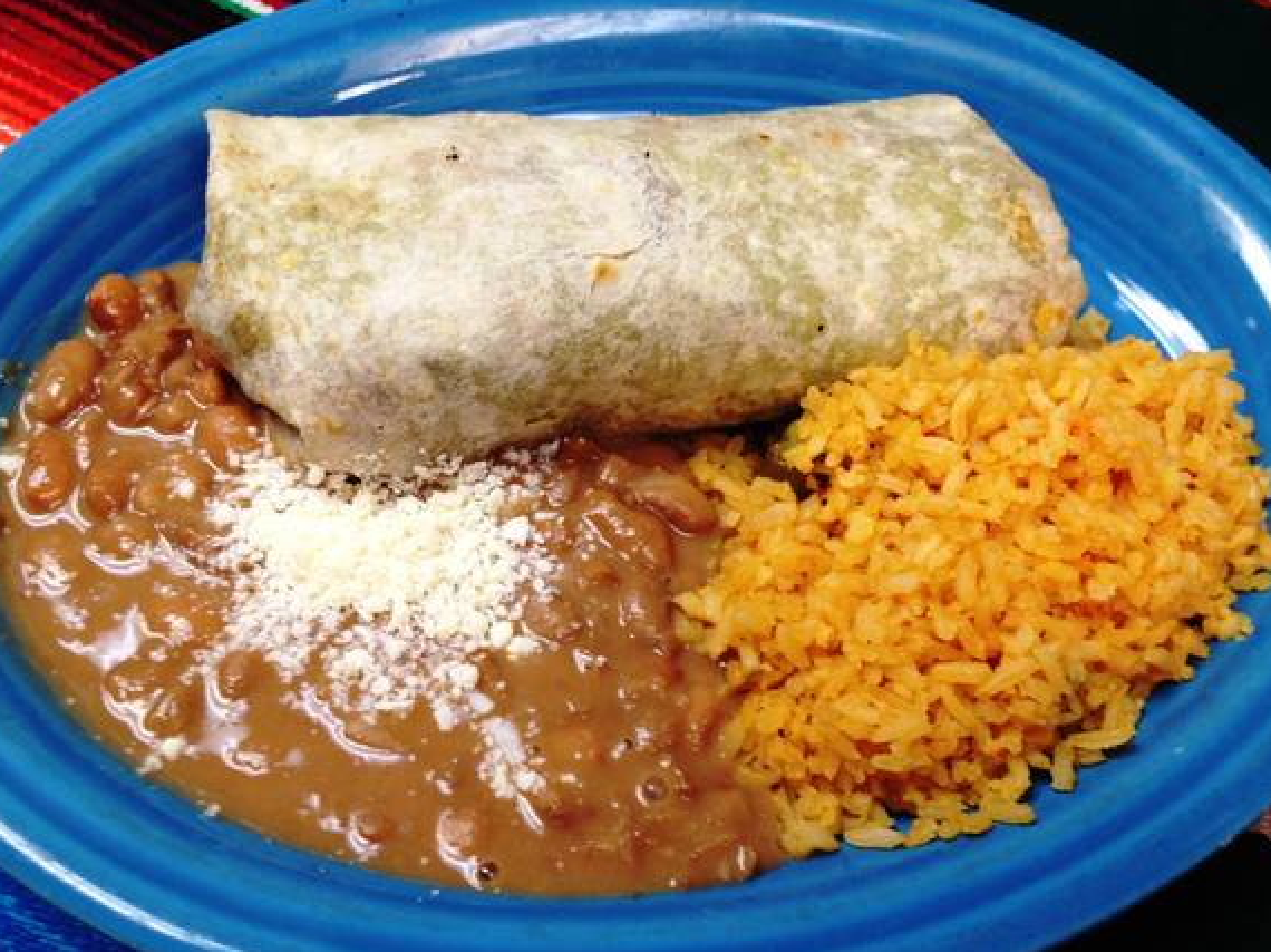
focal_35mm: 36
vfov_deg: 39.6
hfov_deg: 51.4
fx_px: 1321
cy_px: 468
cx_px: 629
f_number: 2.4
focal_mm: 4.28
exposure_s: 1/20
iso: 64
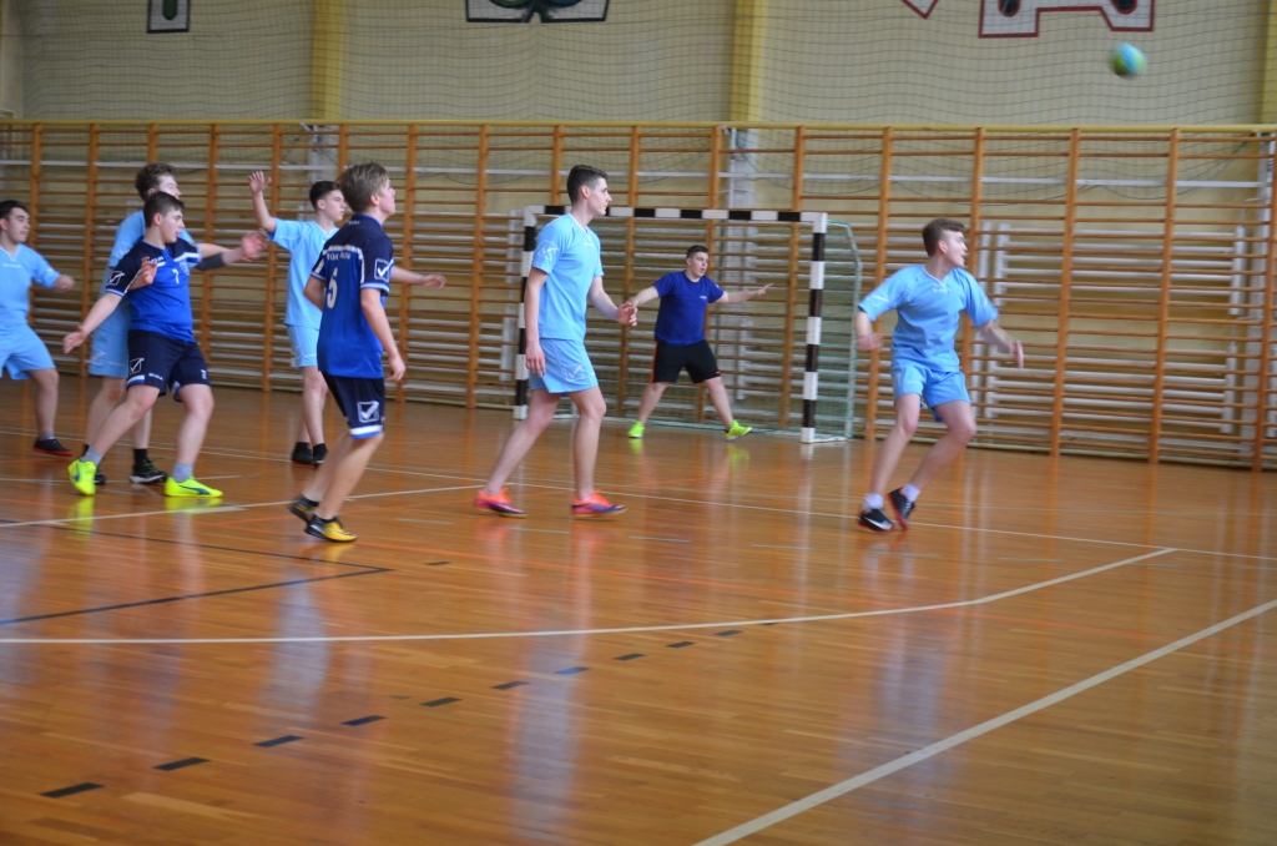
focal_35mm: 57
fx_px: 2018
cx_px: 638
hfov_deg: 35.1
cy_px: 423
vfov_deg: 23.7
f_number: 4.5
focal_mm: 38
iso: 560
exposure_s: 1/60
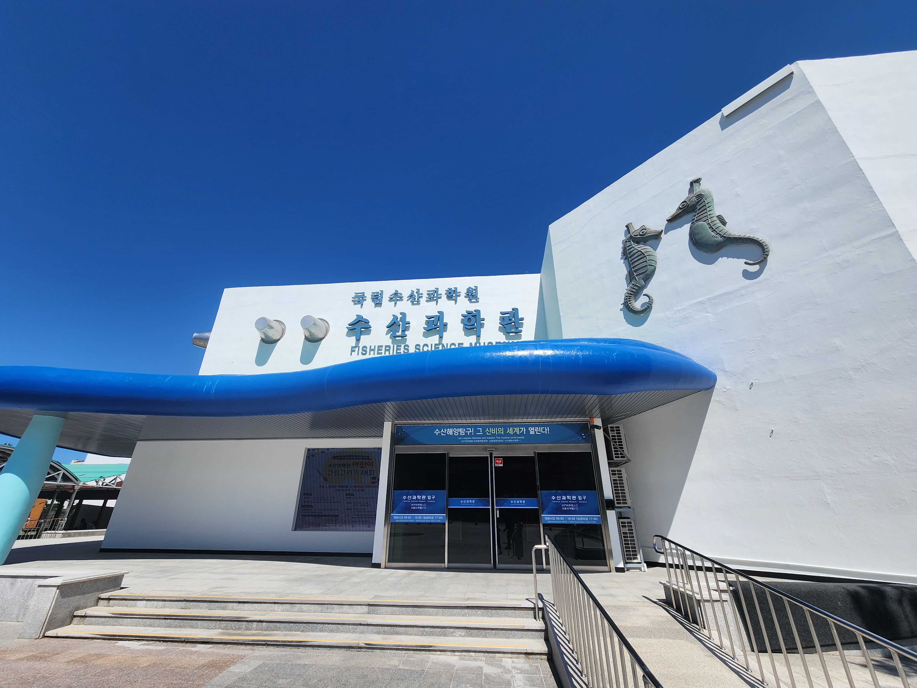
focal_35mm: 13
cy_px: 344
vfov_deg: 89.9
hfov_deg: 106.2
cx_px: 458
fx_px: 344
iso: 50
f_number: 2.2
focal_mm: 2.2
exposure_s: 1/3840
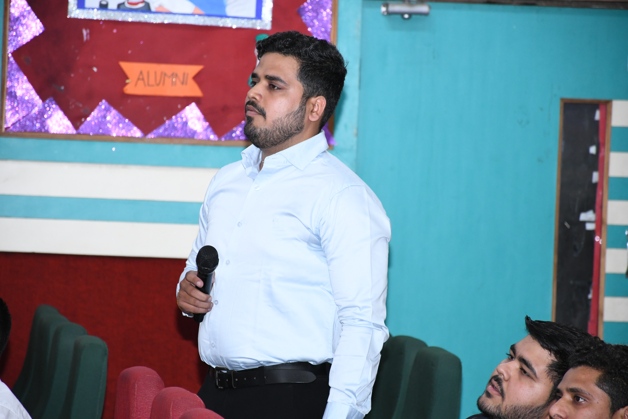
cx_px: 314
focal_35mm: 210
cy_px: 210
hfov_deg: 9.8
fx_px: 3663
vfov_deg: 6.5
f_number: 5.6
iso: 2000
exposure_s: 1/100
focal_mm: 140
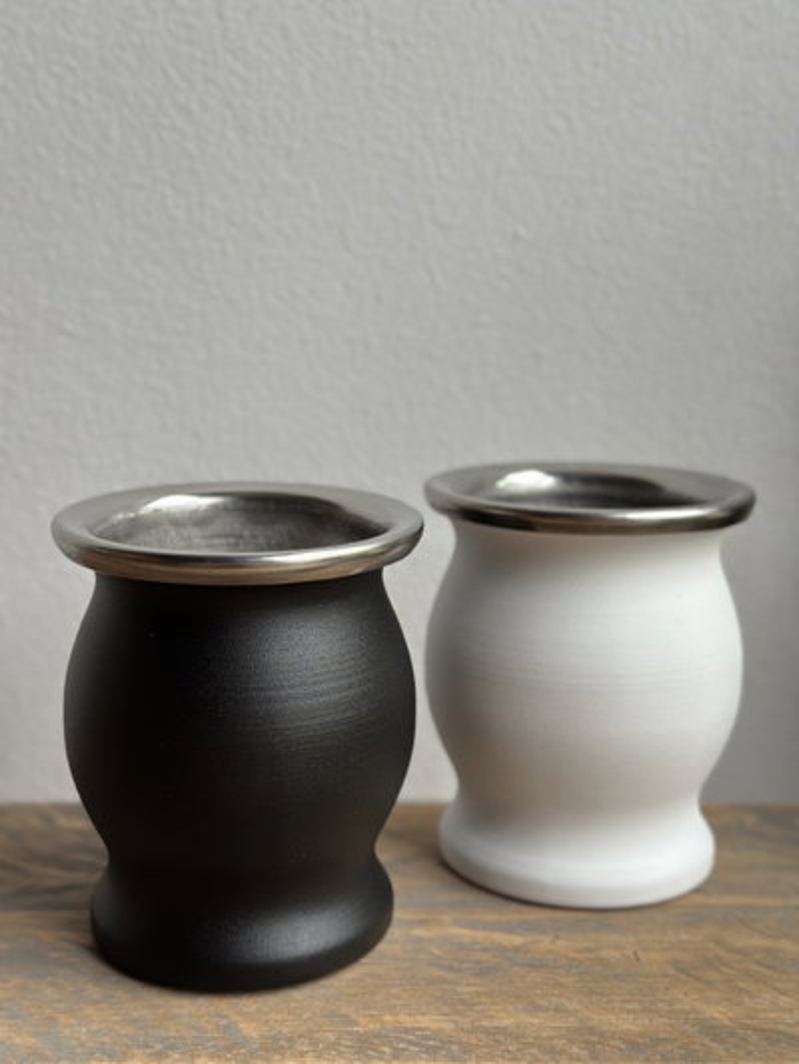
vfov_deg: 39.6
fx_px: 1477
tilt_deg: -11.8
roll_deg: -0.8
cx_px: 400
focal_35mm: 48
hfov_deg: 30.3
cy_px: 532
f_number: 1.78
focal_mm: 6.86
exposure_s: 1/95
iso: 125
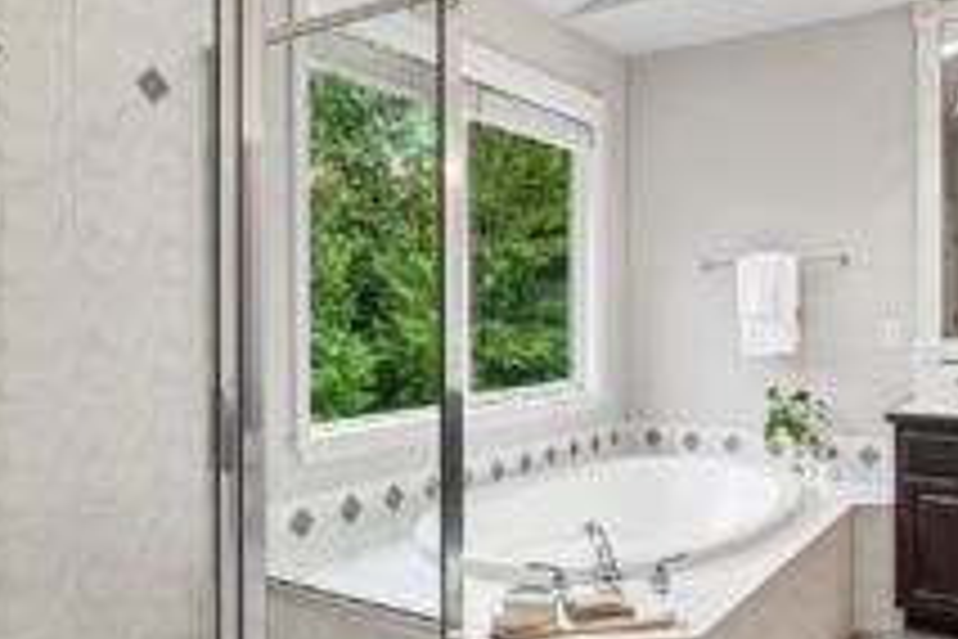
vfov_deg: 43.6
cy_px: 326
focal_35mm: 30
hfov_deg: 61.9
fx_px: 798
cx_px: 513
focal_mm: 16
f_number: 8
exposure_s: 1/50
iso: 1600
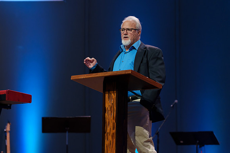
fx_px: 770
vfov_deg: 11.4
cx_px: 115
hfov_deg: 17.0
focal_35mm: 120
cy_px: 76
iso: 1600
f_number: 3.5
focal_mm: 118
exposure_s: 1/200
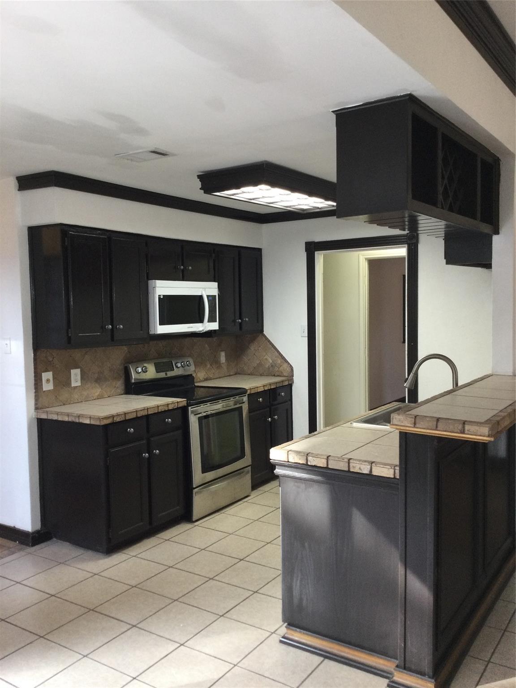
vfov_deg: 58.4
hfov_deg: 45.4
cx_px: 258
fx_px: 616
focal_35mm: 31
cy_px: 344
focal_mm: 3.3
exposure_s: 1/30
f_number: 2.4
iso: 80
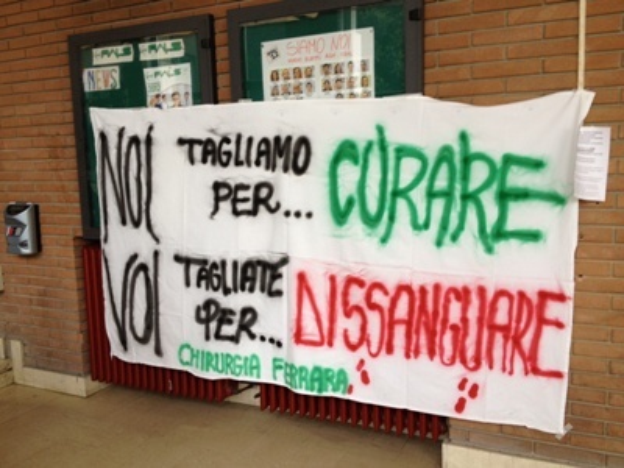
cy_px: 234
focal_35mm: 35
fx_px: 631
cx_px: 312
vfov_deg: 40.7
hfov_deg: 52.6
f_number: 2.4
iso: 64
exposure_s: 1/20
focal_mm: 4.28
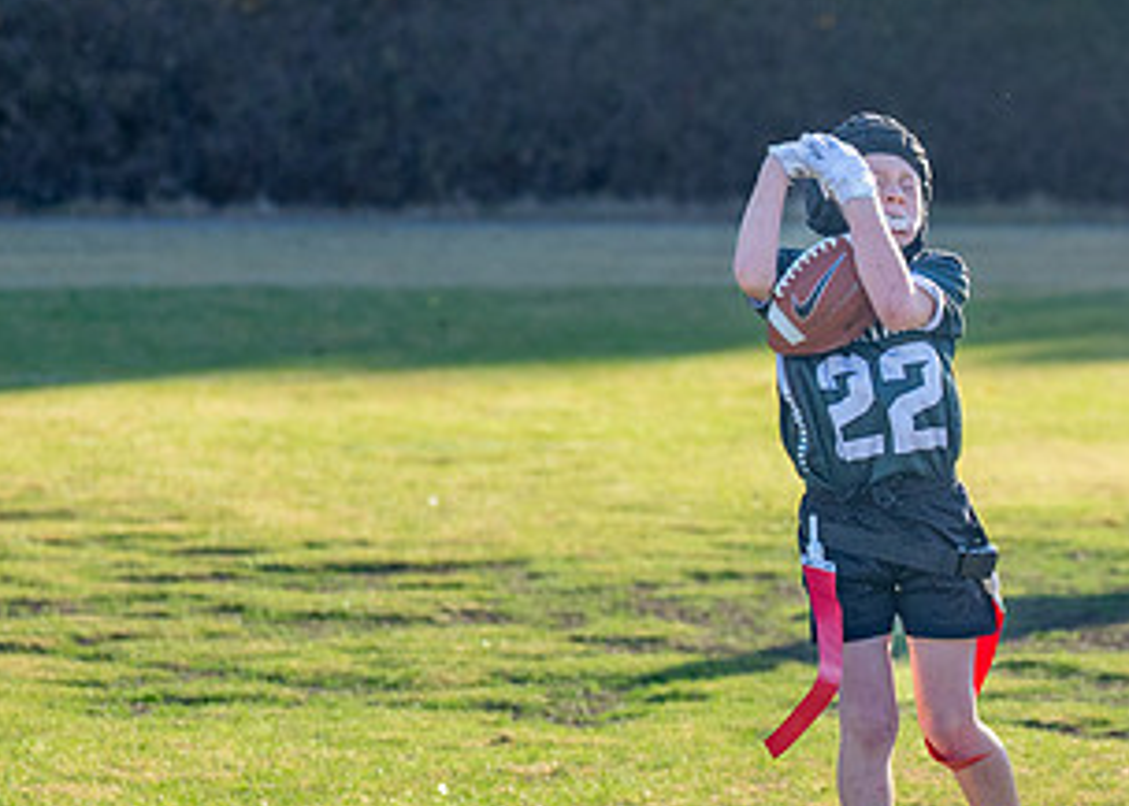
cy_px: 499
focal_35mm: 240
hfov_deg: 8.4
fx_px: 7694
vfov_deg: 6.0
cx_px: 979
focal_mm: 76
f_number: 2.8
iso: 200
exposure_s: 1/1600
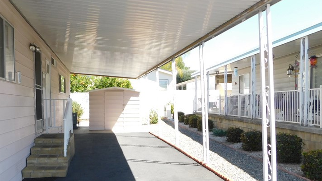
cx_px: 94
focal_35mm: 36
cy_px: 119
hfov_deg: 53.6
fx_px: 307
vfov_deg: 32.6
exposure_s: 1/400
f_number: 3
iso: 125
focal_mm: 4
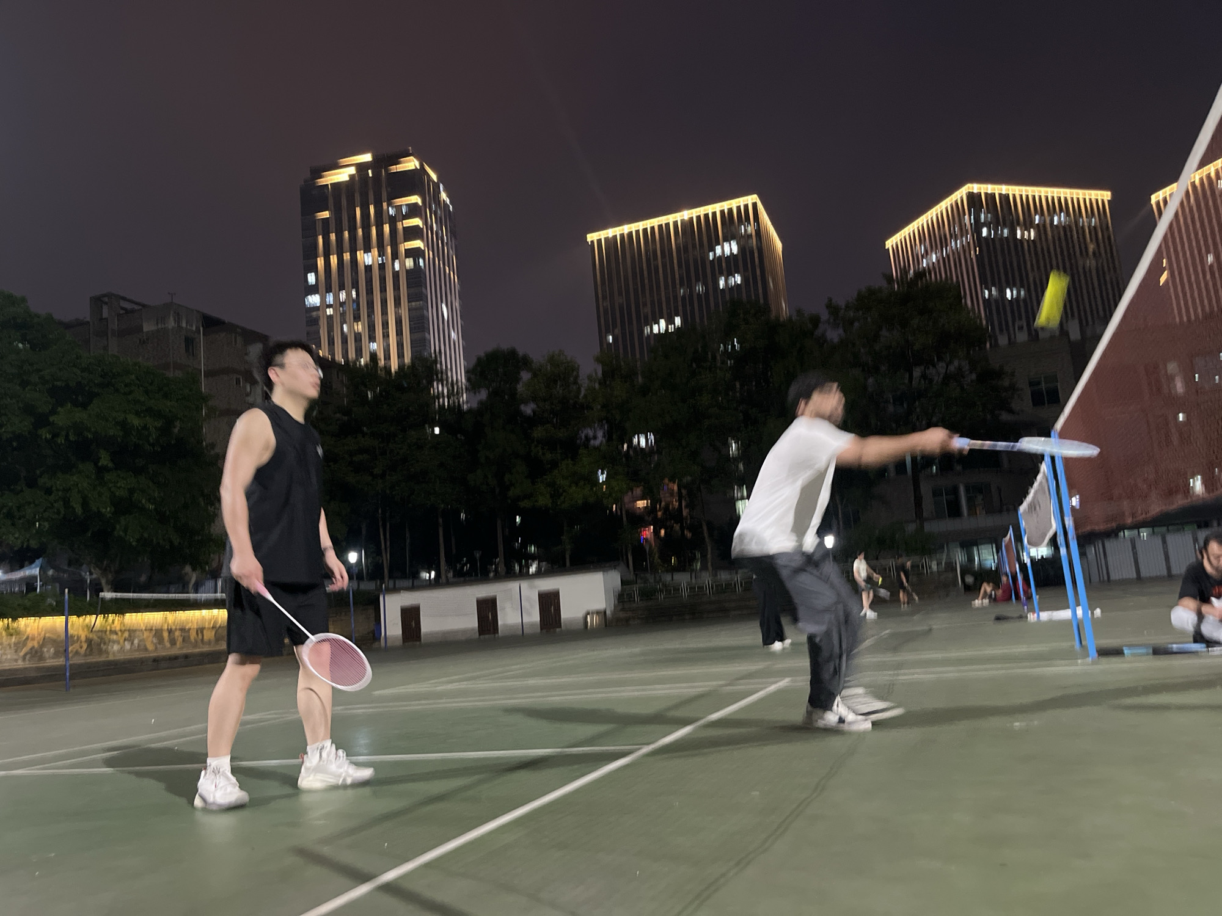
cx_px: 611
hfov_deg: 67.3
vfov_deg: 53.1
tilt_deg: +7.1
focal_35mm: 26
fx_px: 918
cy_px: 458
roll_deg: +6.5
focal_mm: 5.1
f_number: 1.6
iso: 640
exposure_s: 1/32
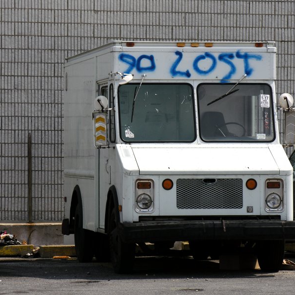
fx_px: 1996
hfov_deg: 8.5
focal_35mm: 207
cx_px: 124
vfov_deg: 8.5
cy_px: 148
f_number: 5.6
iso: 50
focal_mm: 44.5
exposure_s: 1/370
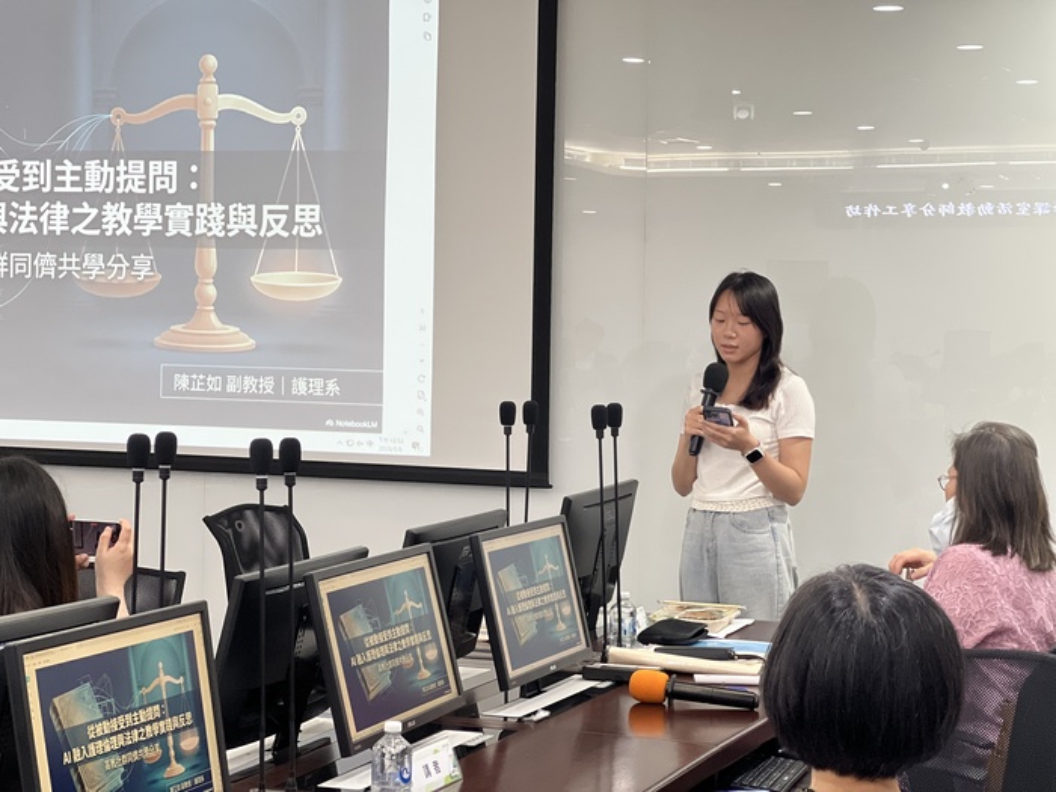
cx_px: 528
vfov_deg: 19.1
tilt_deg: -2.2
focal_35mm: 77
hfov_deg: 25.3
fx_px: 2349
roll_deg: -1.3
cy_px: 396
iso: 200
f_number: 2.8
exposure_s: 1/40
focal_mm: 9
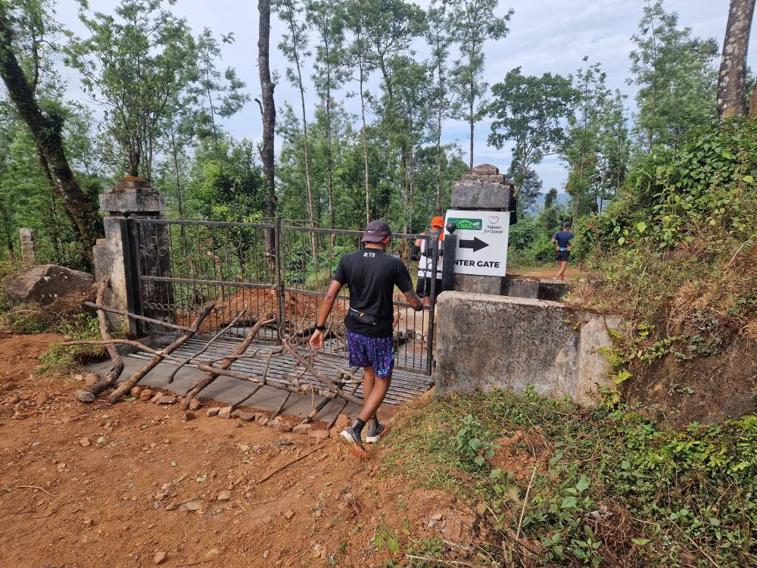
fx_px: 503
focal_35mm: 23
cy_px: 284
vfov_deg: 58.9
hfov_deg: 73.9
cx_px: 378
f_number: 1.8
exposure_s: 1/790
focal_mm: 5.4
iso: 50
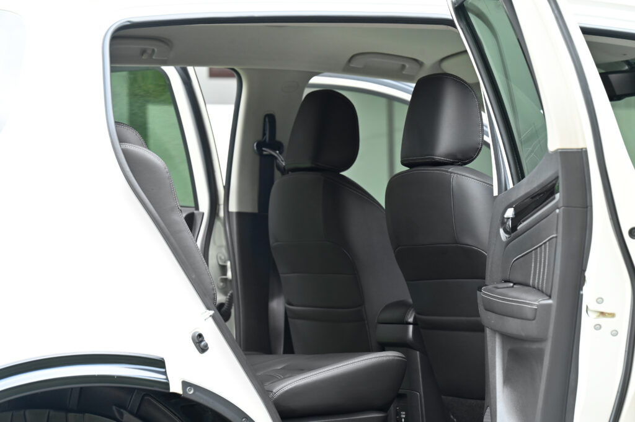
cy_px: 211
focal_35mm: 130
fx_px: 2291
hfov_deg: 15.8
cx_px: 318
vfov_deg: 10.5
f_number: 7.1
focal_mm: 130
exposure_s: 1/60
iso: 800
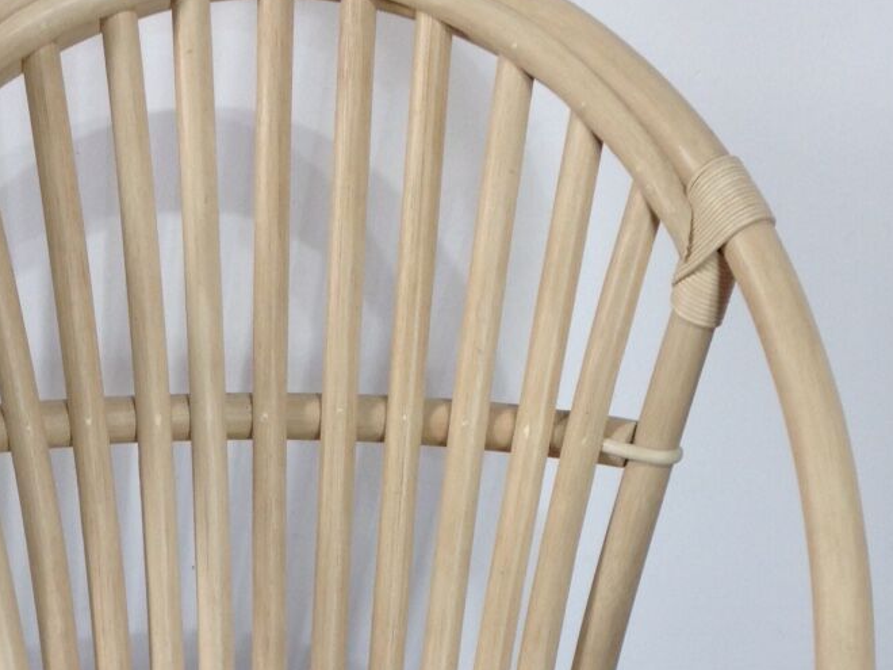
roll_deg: +0.3
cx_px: 311
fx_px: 2064
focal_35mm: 80
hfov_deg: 24.3
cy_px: 761
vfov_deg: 17.7
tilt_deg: -34.0
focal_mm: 4.12
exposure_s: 1/40
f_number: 2.4
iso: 50
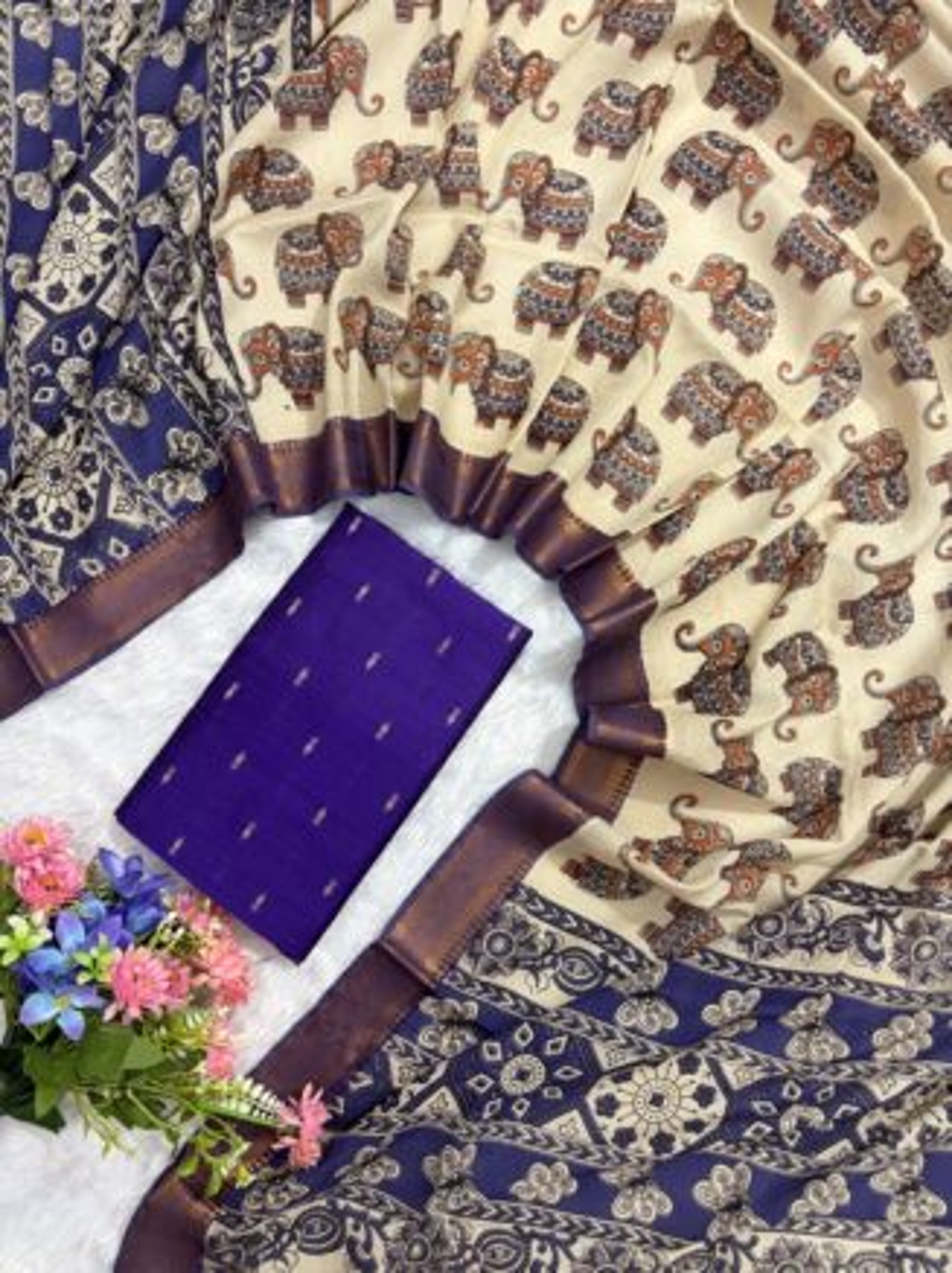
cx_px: 476
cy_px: 636
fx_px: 955
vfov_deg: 67.3
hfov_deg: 53.0
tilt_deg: -87.3
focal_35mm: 26
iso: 160
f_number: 1.6
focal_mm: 5.96
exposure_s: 1/50
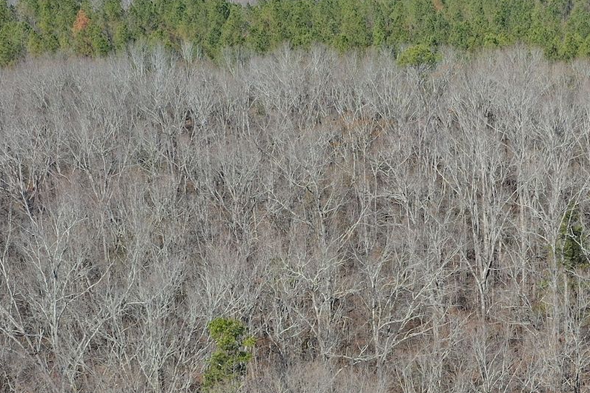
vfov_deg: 14.8
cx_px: 496
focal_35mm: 90
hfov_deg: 22.2
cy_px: 440
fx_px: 1475
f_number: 5.6
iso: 100
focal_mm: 10.26
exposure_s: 1/400
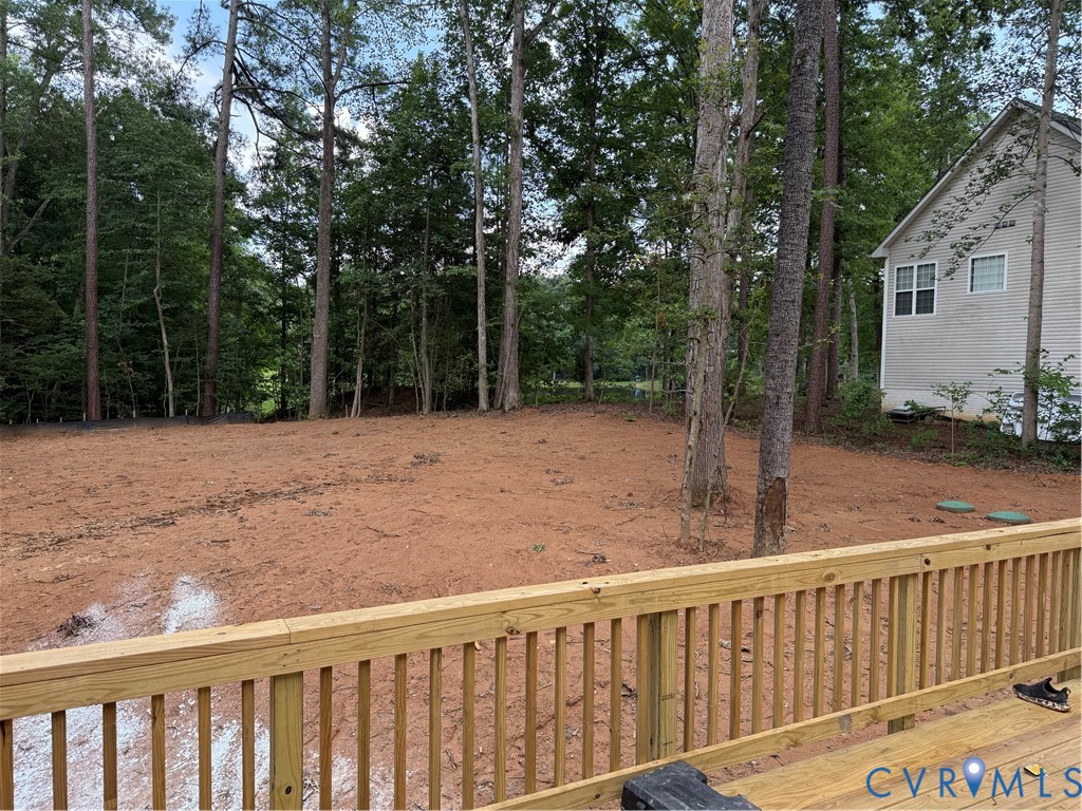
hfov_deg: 71.6
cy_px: 406
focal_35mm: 24
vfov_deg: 56.8
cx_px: 541
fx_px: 750
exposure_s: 1/575
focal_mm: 6.76
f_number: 1.78
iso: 100
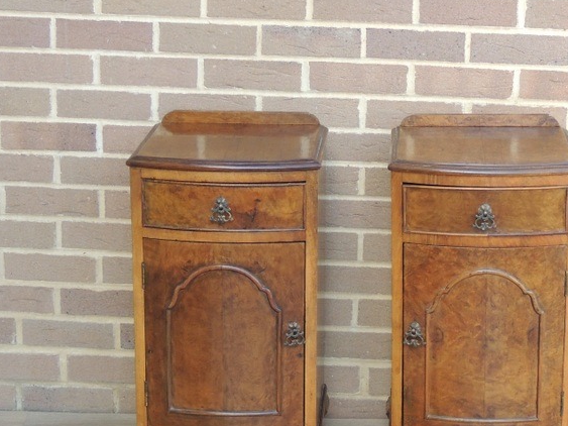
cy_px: 271
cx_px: 349
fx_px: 1493
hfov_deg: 21.5
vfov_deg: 16.2
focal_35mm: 91
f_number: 3.6
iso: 360
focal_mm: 8.9
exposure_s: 1/250
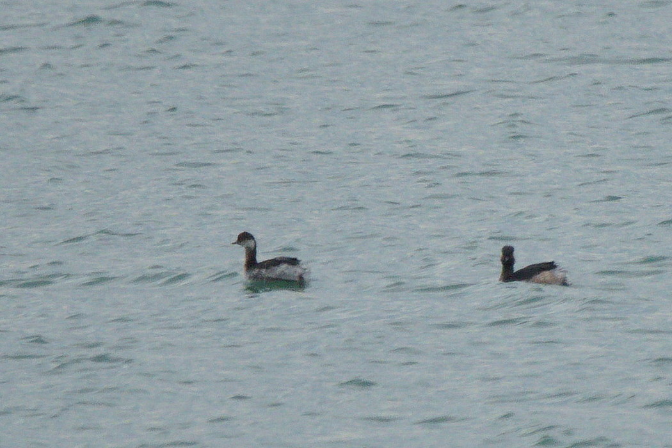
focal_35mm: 600
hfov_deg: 3.4
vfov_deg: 2.3
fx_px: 11199
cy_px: 224
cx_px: 336
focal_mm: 600
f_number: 6.3
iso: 800
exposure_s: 1/2000
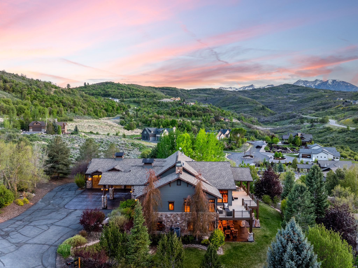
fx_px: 248
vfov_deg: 56.8
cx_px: 179
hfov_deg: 71.6
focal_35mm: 24
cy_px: 134
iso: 100
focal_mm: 12.29
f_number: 4
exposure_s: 1/40
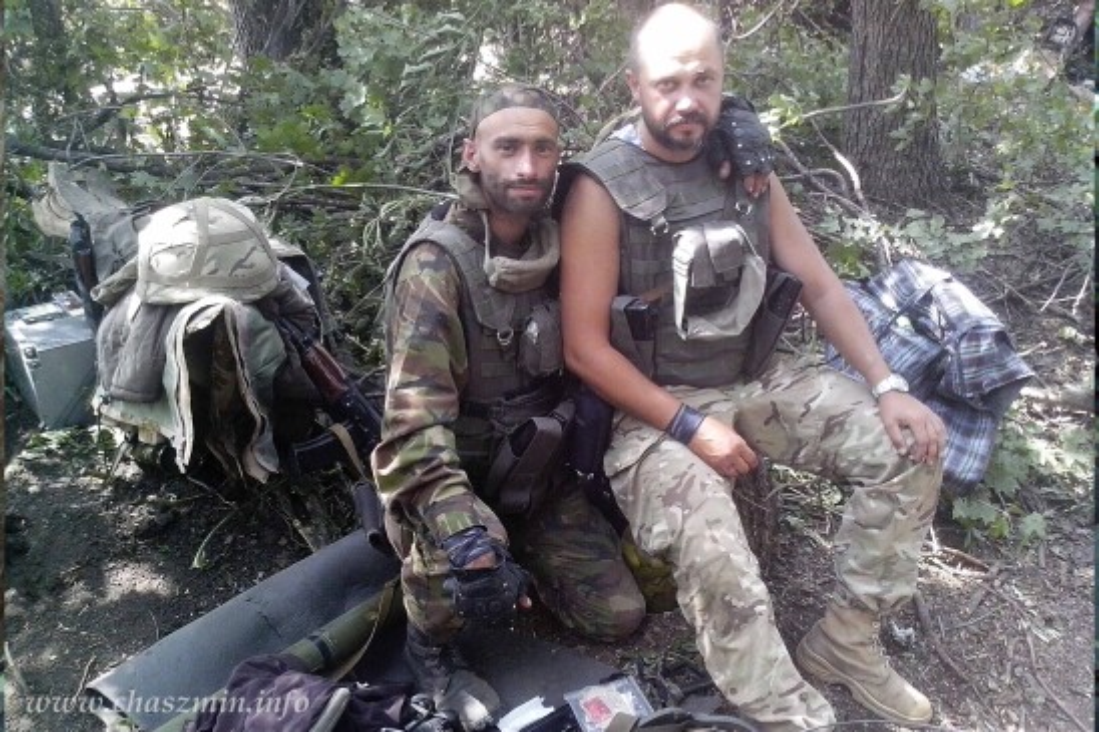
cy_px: 366
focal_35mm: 78
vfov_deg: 17.5
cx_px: 550
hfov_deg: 26.0
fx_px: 2380
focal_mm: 52
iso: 400
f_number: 4.8
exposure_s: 1/60
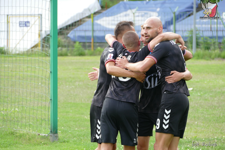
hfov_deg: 8.6
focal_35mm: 240
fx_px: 1500
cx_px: 112
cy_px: 75
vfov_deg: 5.7
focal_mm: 87.58
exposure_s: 1/500
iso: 320
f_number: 4
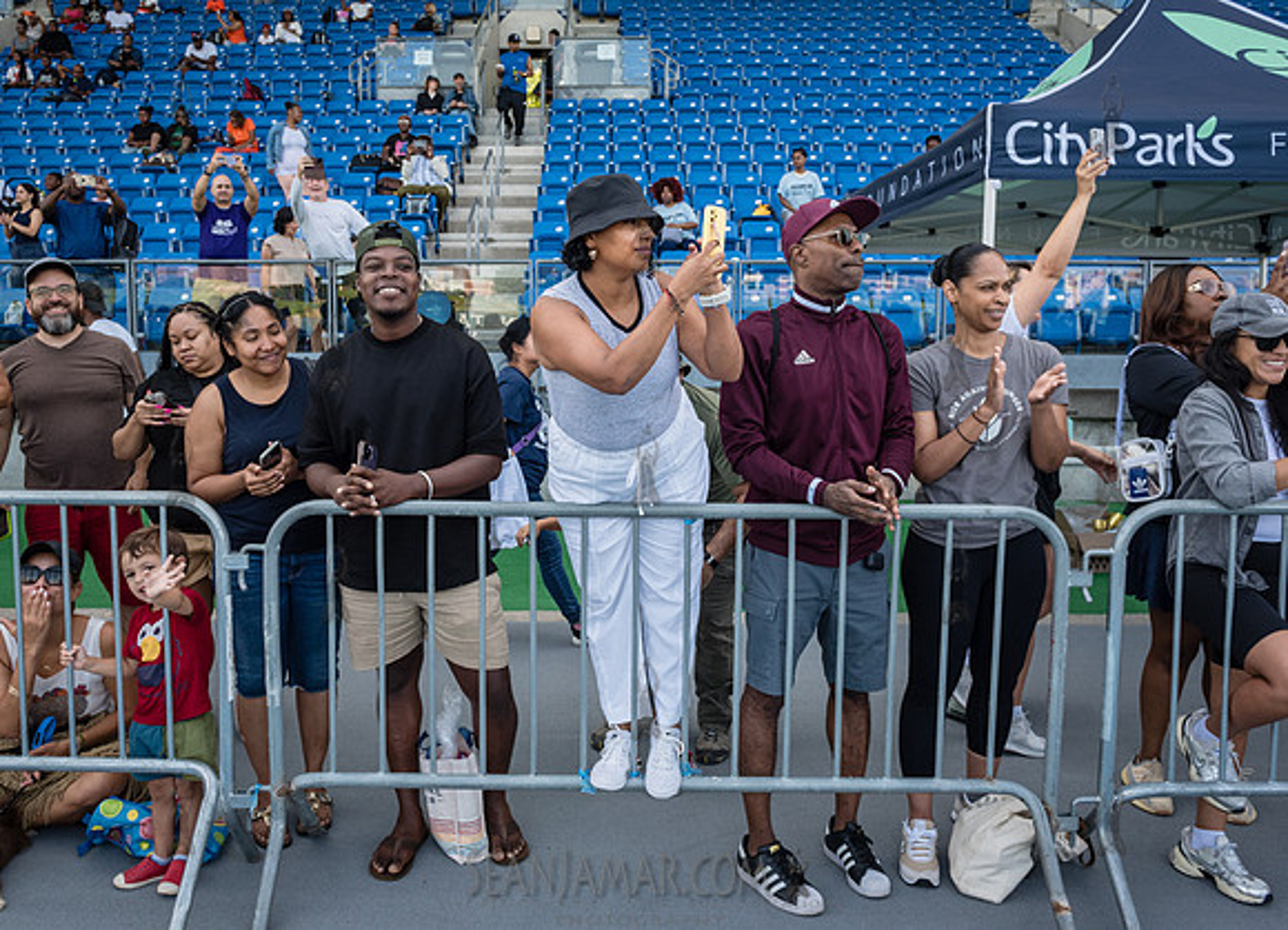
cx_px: 581
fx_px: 1135
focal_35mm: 31
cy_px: 408
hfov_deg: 59.0
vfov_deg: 44.5
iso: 400
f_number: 5.6
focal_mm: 26
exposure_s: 1/250
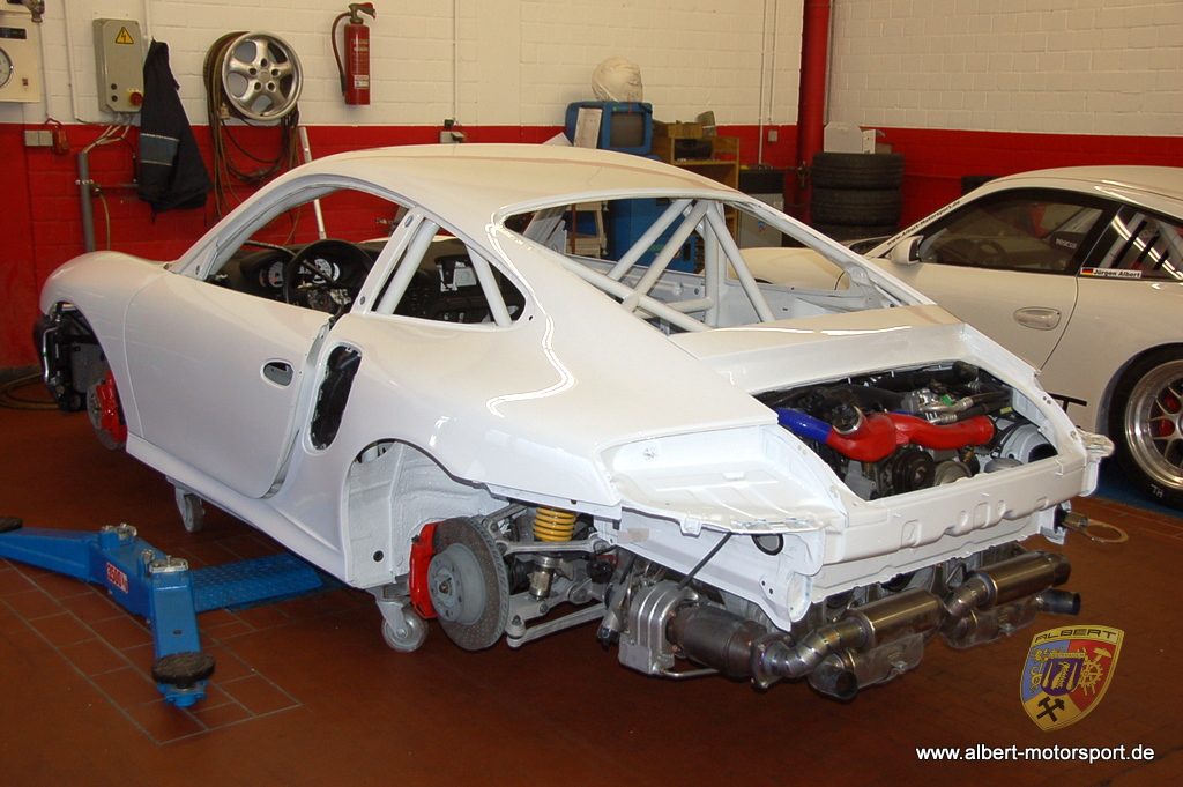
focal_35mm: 42
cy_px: 394
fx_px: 1379
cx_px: 592
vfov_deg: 31.8
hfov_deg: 46.4
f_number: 4
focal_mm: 28
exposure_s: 1/60
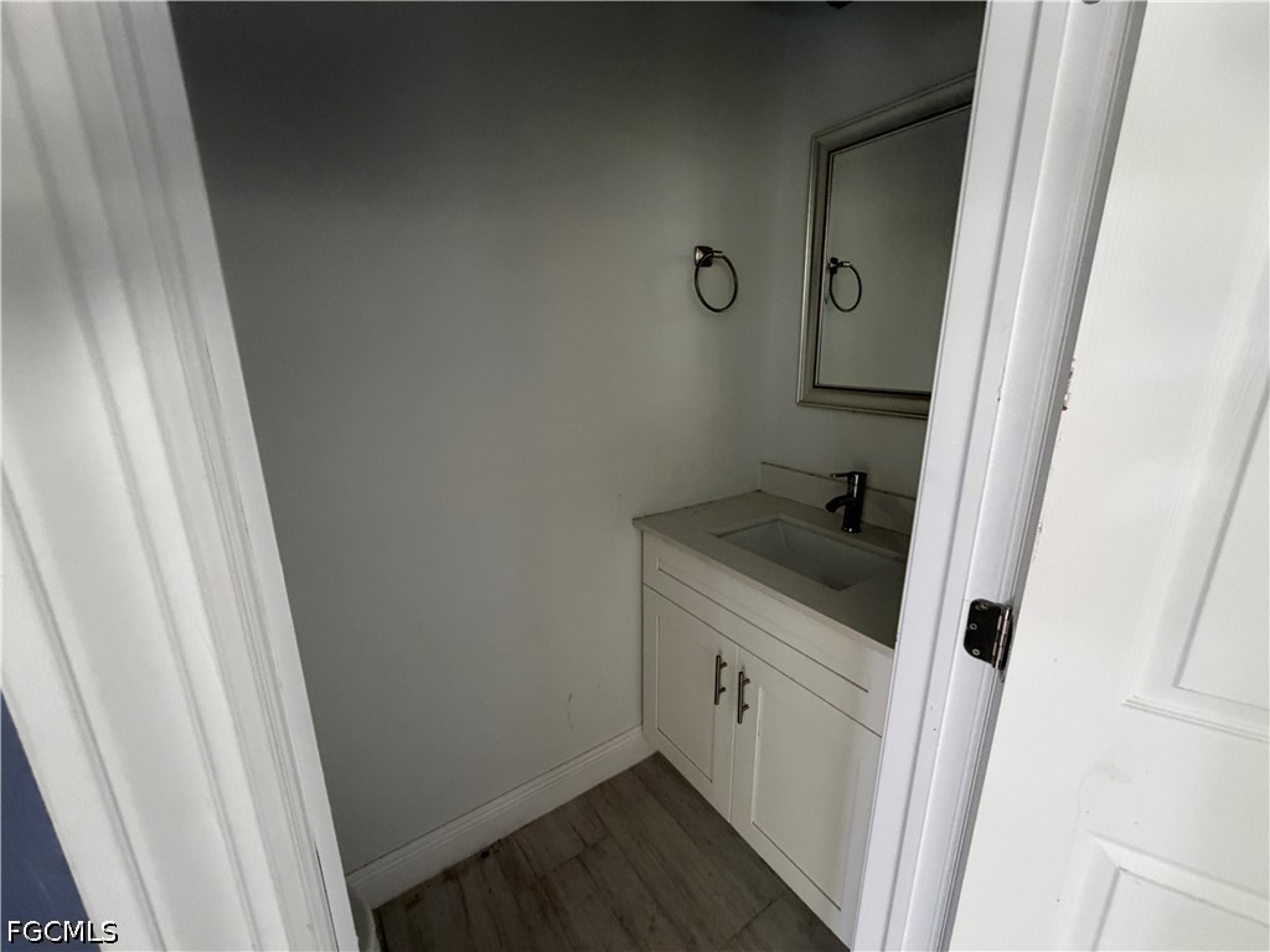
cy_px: 476
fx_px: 514
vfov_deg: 85.7
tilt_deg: -15.1
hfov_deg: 102.1
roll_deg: +1.0
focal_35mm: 14
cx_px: 635
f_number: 2.2
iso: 400
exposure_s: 1/60
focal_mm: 2.22
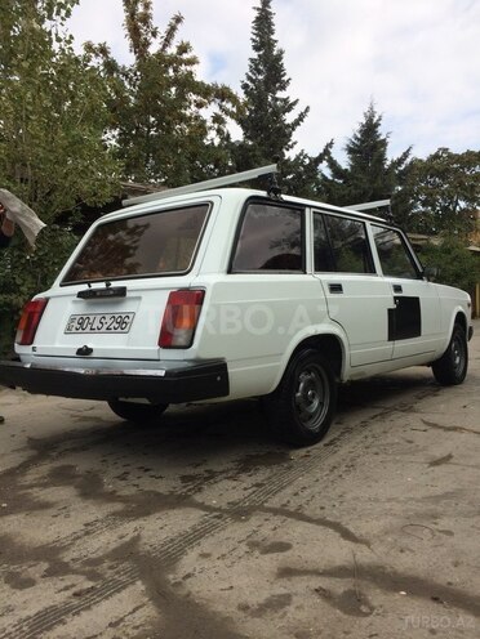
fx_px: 536
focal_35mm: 29
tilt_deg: -4.8
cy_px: 320
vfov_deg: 61.7
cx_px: 240
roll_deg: +1.6
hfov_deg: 48.2
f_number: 2.2
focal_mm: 4.15
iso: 32
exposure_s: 1/1642
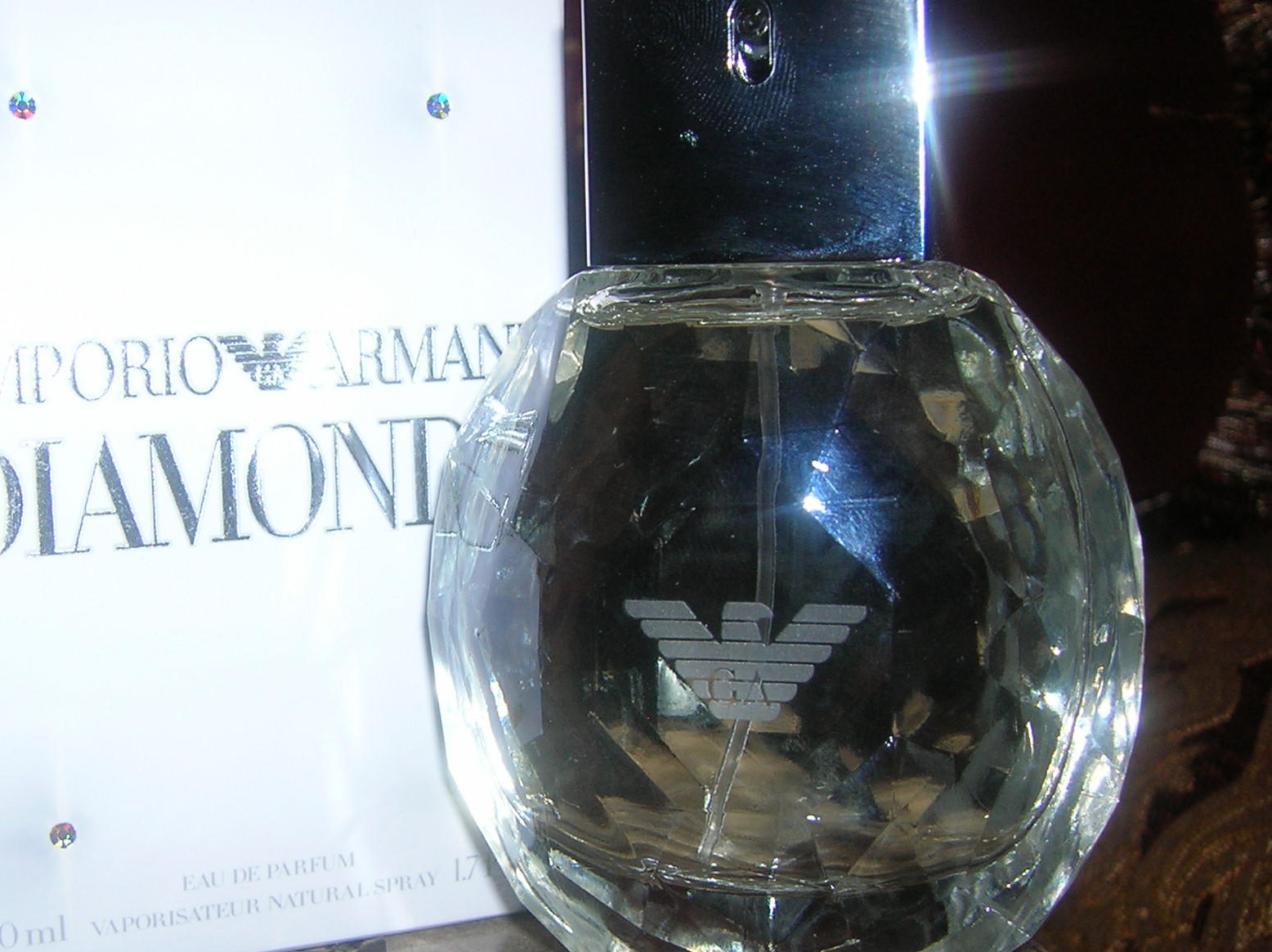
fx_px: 1836
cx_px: 439
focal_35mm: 50
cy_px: 622
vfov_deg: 28.9
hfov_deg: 37.9
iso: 50
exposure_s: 1/60.1
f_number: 2.9
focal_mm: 5.7
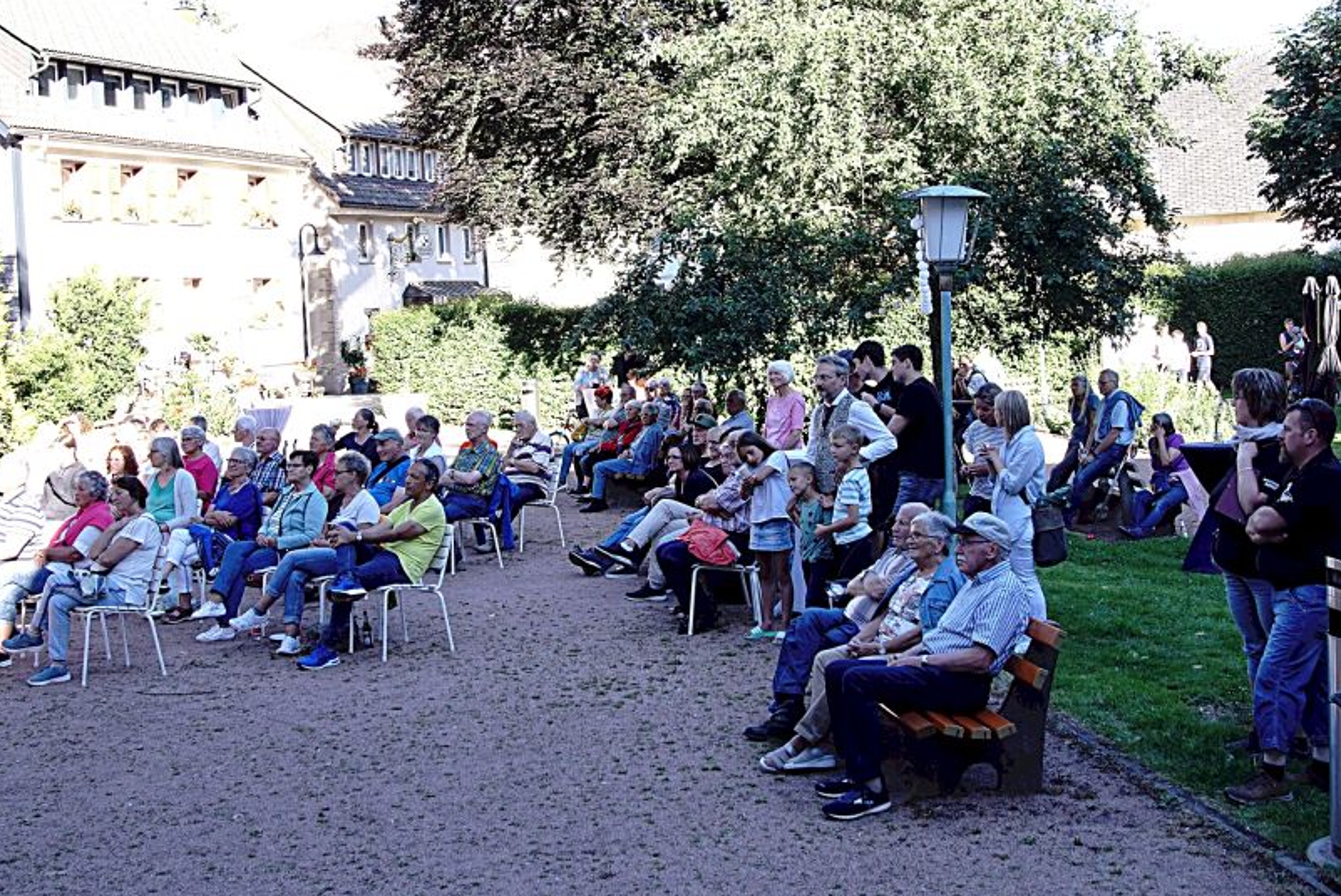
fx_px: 1714
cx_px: 686
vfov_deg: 29.2
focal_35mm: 46
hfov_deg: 42.7
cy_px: 327
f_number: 8
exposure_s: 1/125
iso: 400
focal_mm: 24
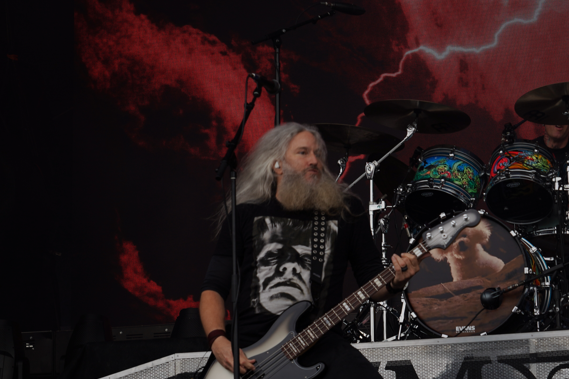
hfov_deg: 17.8
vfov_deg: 11.9
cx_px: 297
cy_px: 217
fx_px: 1817
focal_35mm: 115
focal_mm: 82
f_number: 8
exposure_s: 1/250
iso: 100
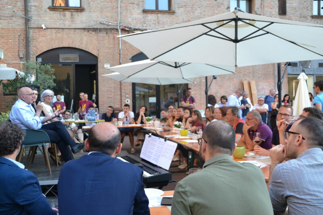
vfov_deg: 36.9
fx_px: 323
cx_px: 162
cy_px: 108
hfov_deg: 53.1
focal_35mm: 36
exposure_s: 1/100
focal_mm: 24
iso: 400
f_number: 5
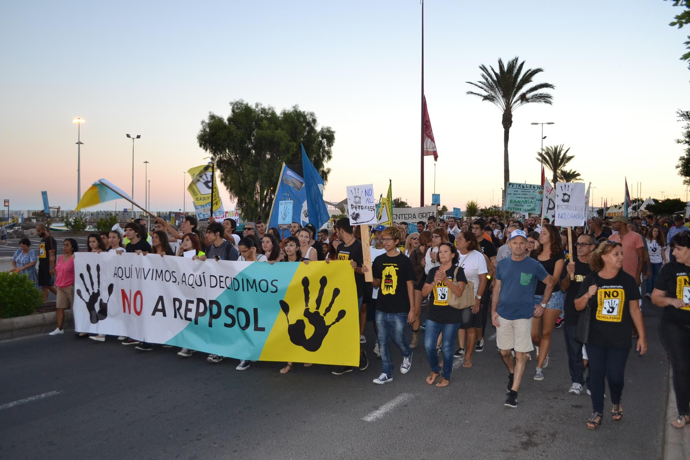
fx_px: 575
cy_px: 230
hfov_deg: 61.9
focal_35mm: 30
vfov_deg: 43.6
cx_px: 345
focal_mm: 20
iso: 400
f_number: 3.8
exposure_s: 1/60
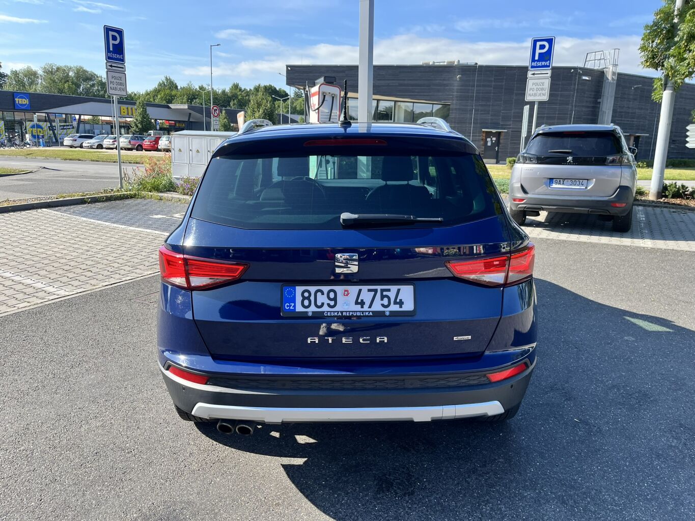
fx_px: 522
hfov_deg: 67.3
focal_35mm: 26
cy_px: 260
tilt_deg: -12.6
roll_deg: -2.8
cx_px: 348
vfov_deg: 53.1
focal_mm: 5.1
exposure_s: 1/928
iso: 50
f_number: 1.6
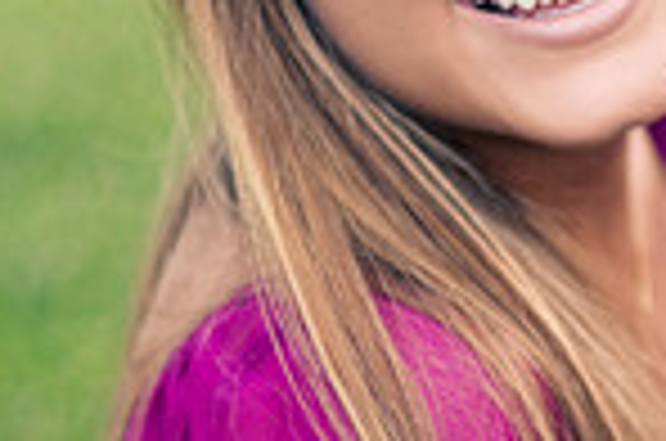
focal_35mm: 334
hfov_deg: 6.1
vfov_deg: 4.1
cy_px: 104
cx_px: 846
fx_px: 6166
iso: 250
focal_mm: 85
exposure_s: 1/500
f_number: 1.8
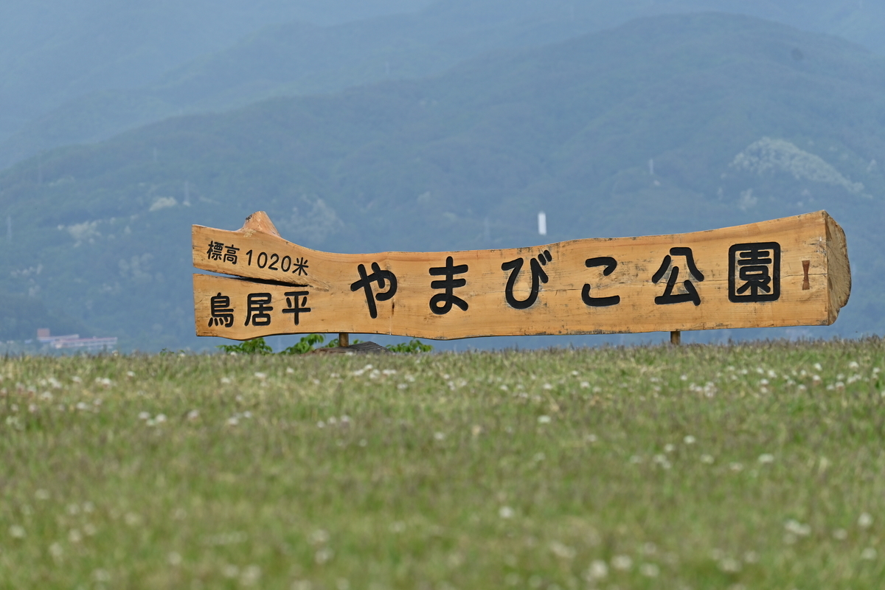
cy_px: 295
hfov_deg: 9.8
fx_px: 5162
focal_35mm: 210
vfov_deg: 6.5
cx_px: 442
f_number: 8
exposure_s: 1/1000
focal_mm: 140
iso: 200
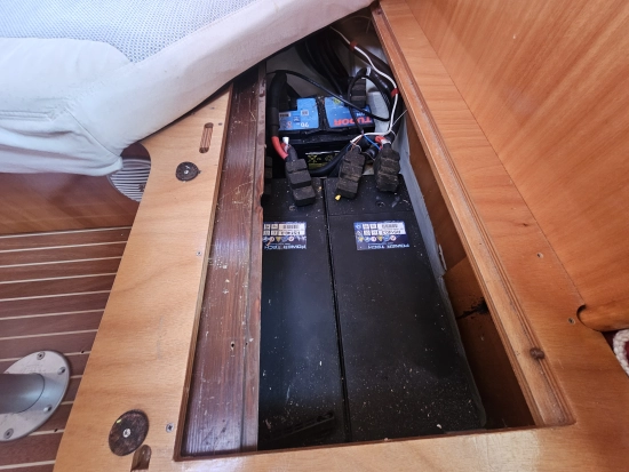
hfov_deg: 106.2
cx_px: 314
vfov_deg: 90.0
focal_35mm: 13
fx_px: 236
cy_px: 236
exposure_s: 1/60
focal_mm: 2.2
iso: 250
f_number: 2.2
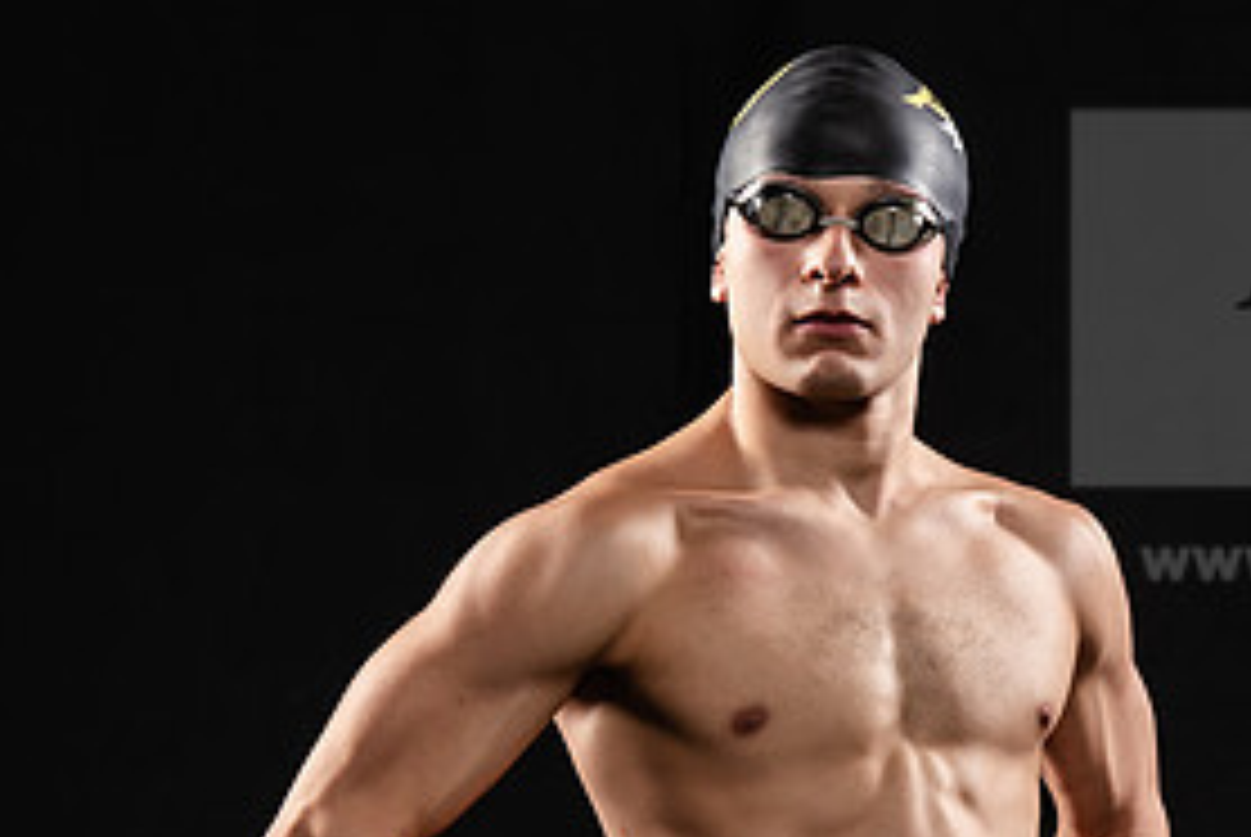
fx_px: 9427
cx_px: 936
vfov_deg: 5.1
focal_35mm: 271
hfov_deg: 7.6
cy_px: 655
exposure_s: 1/200
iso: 400
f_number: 6.3
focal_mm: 130
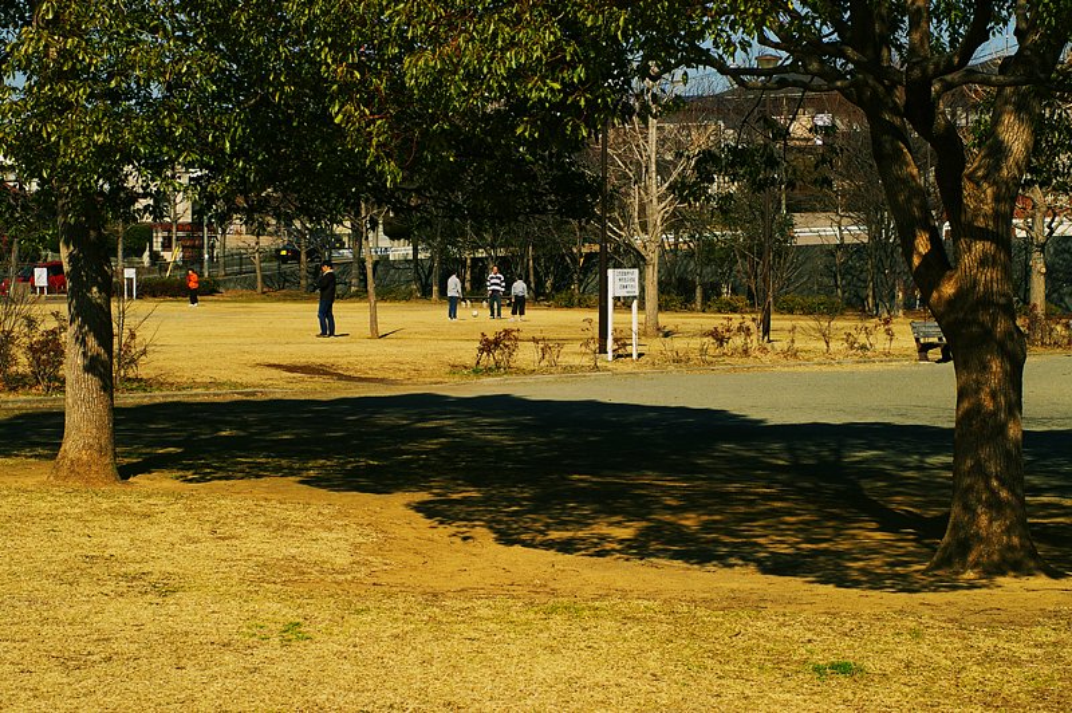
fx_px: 2231
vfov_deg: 18.2
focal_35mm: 75
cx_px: 536
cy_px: 356
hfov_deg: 27.0
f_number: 11
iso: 200
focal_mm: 50
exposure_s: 1/350
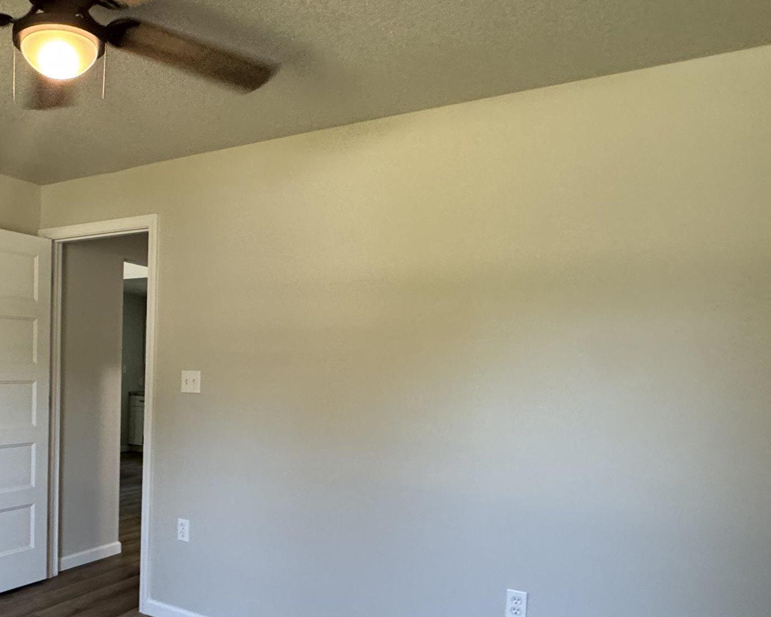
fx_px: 685
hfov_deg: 54.6
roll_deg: -1.4
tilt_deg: -0.8
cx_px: 150
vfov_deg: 47.9
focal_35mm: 30
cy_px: 400
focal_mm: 2.22
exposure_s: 1/120
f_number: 2.2
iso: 320
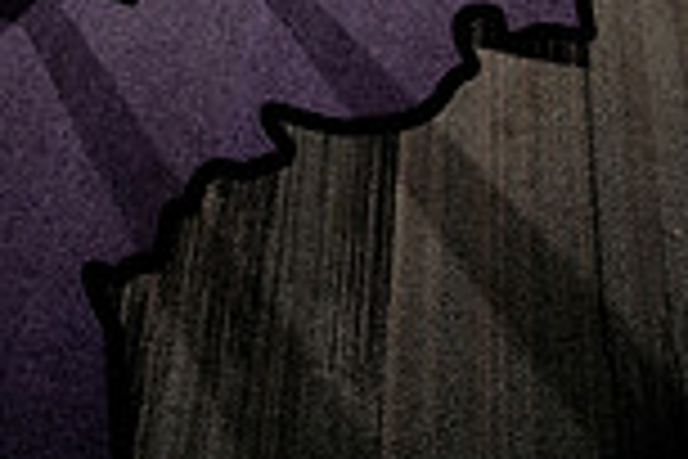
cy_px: -549
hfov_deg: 32.5
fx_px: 1127
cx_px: 85
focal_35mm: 59
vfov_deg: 15.8
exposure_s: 1/250
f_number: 5.6
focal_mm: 20
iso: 100
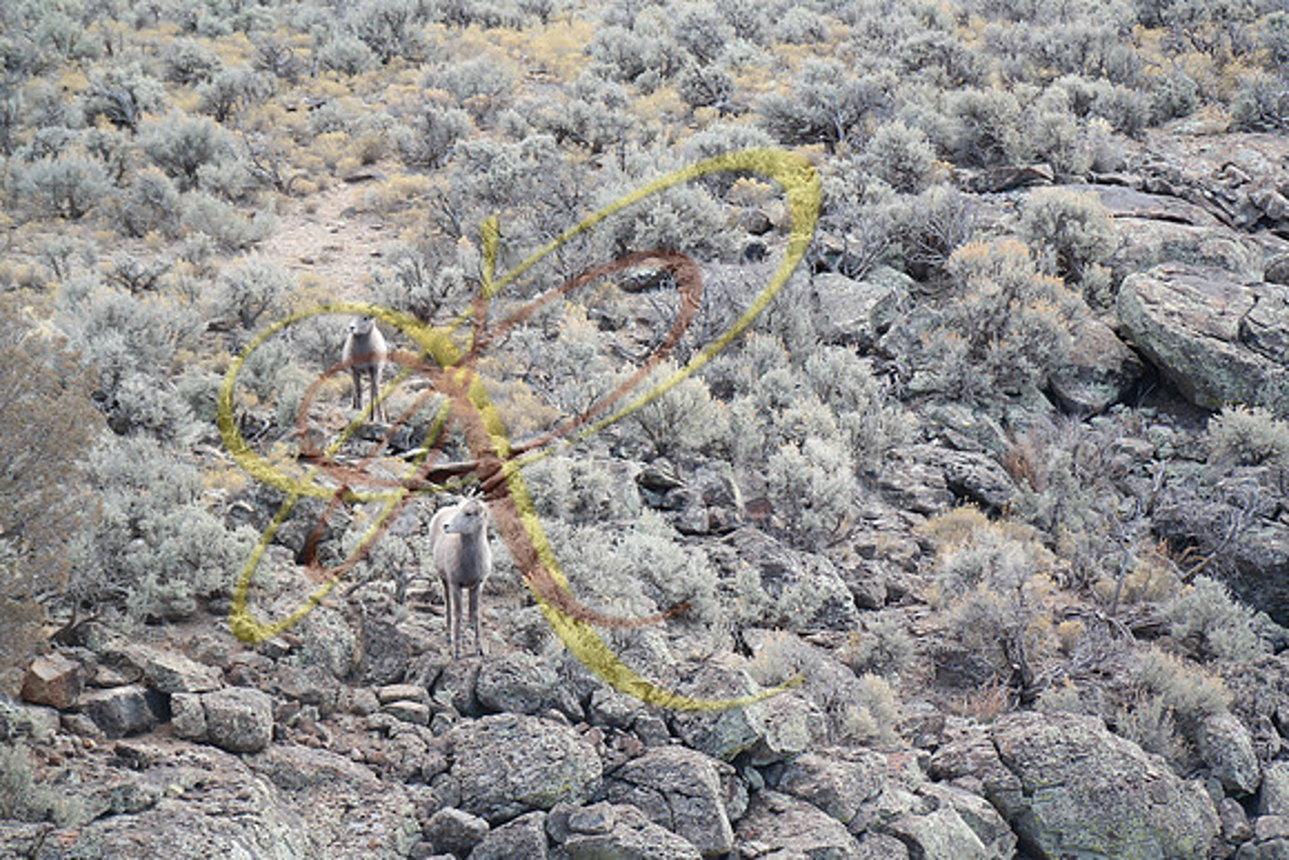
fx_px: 11030
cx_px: 644
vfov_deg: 4.5
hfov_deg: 6.7
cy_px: 430
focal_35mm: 308
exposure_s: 1/250
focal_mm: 200
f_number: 5.6
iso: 400
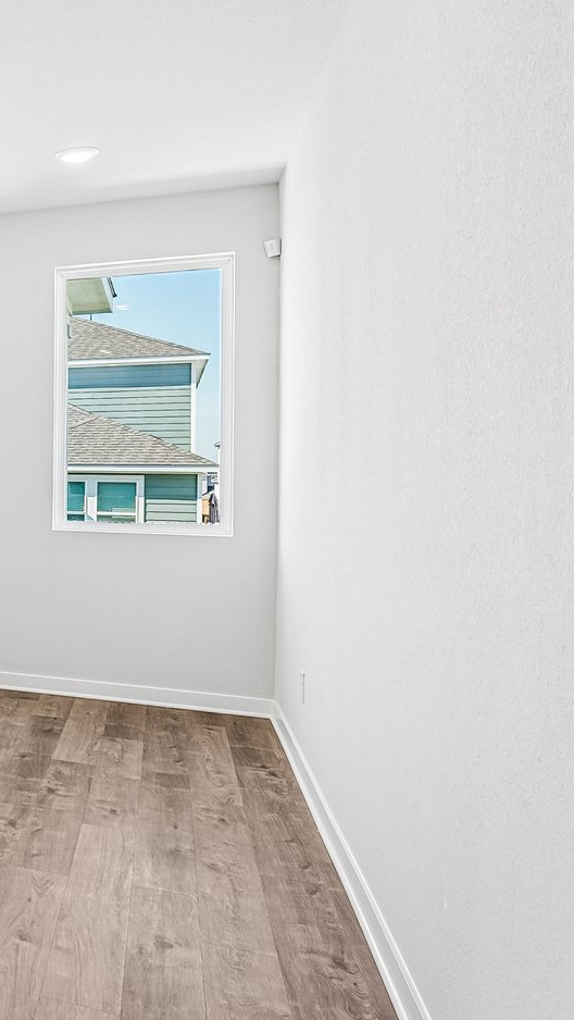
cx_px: -310
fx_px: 865
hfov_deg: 25.9
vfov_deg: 60.9
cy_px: 472
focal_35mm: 32
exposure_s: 1/50
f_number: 8
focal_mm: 14
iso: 400
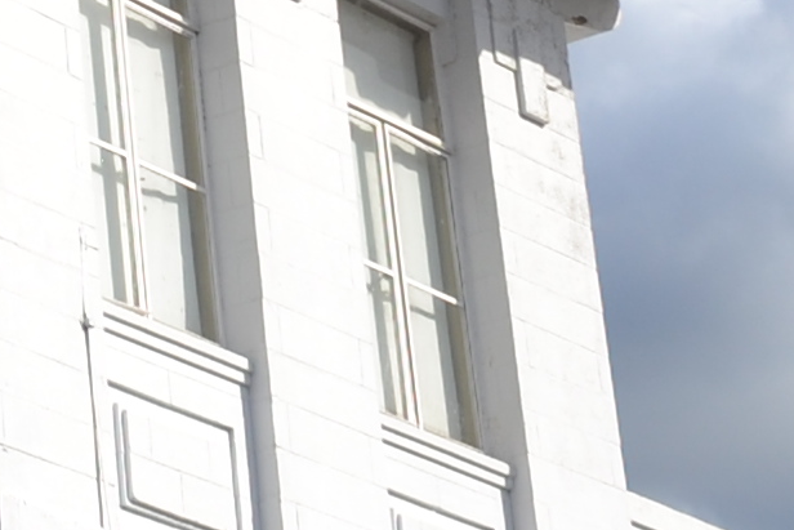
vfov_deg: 6.5
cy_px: -771
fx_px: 4456
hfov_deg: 9.7
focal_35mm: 202
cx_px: -556
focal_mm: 18
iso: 100
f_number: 9
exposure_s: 1/320
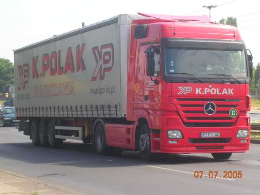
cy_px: 98
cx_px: 130
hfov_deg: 17.1
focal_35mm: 115
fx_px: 864
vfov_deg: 12.9
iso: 50
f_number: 4.9
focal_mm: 17.4
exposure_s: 1/175
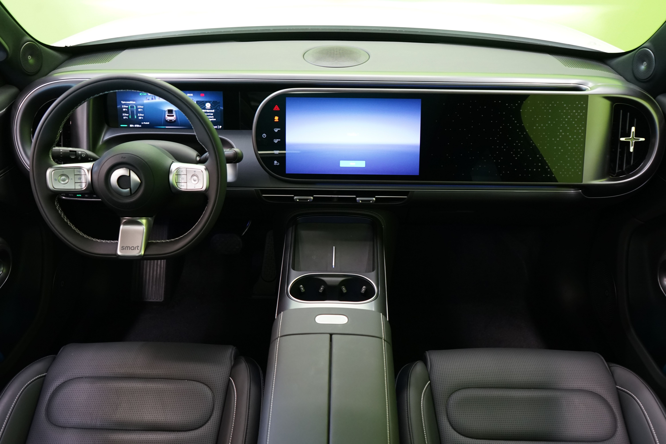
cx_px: 333
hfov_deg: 61.9
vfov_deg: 43.6
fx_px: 555
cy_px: 222
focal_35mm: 30
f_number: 5
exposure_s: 1/20
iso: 1600
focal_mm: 30
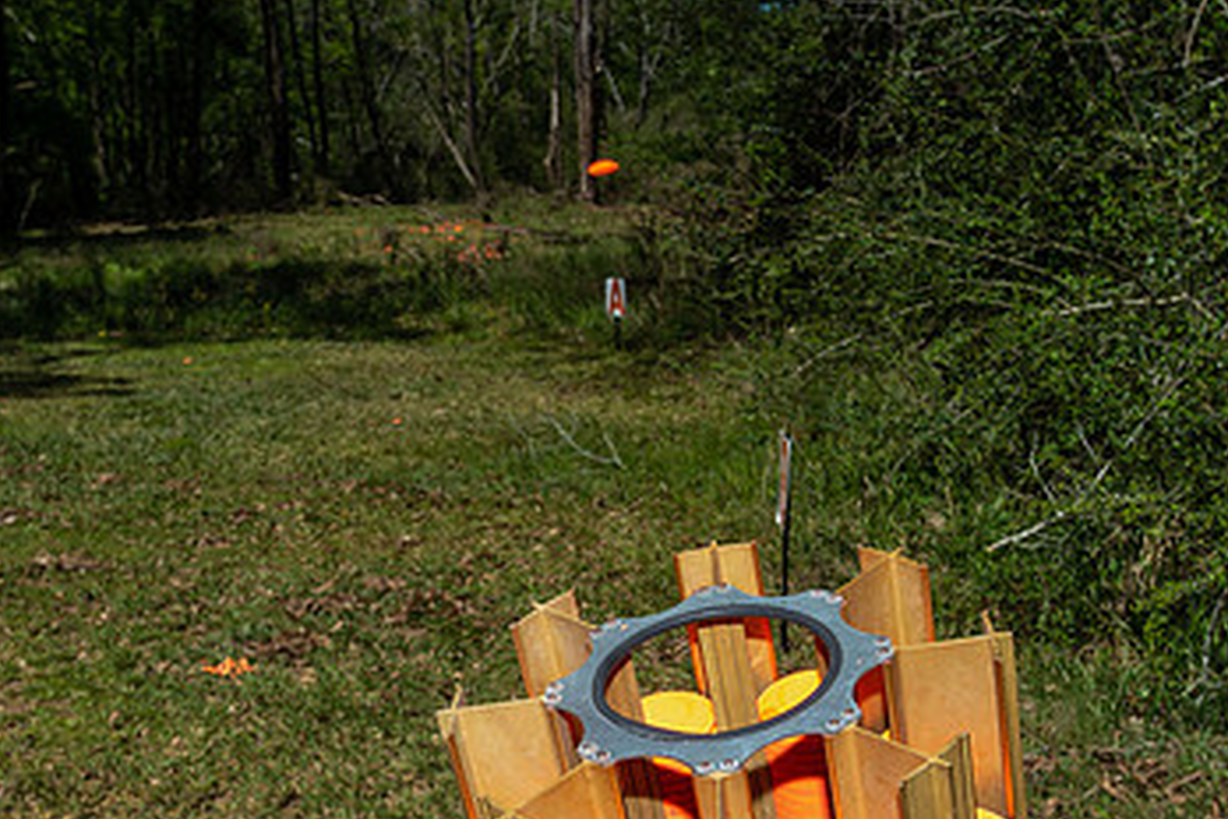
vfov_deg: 26.4
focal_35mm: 50
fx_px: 1705
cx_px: 586
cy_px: 671
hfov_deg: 39.6
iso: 100
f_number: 8
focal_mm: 30
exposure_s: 1/250
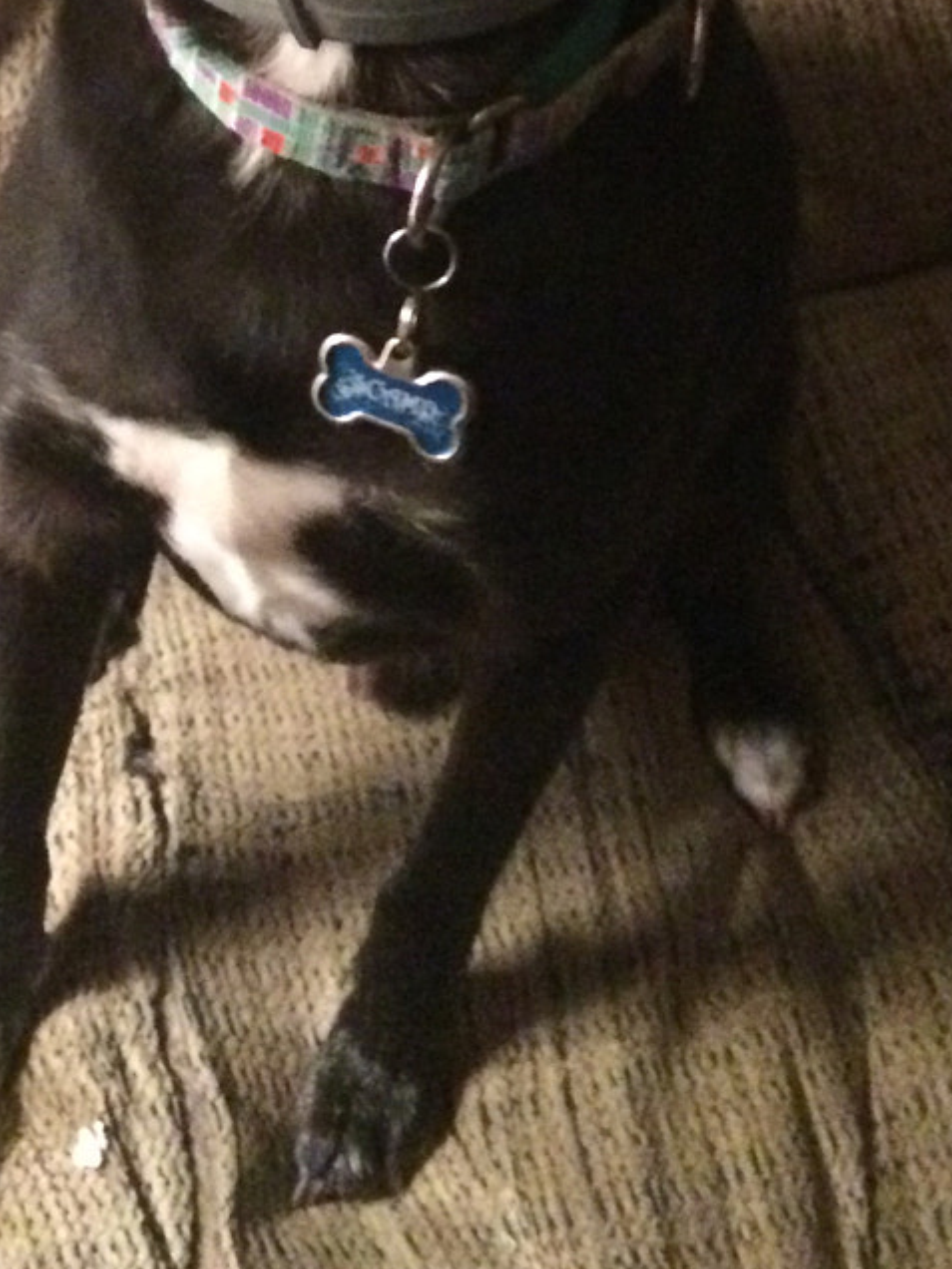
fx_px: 2677
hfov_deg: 20.1
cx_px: 343
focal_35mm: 73
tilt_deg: -46.4
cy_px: -26
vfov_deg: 25.3
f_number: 2.2
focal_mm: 4.15
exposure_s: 1/15
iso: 800
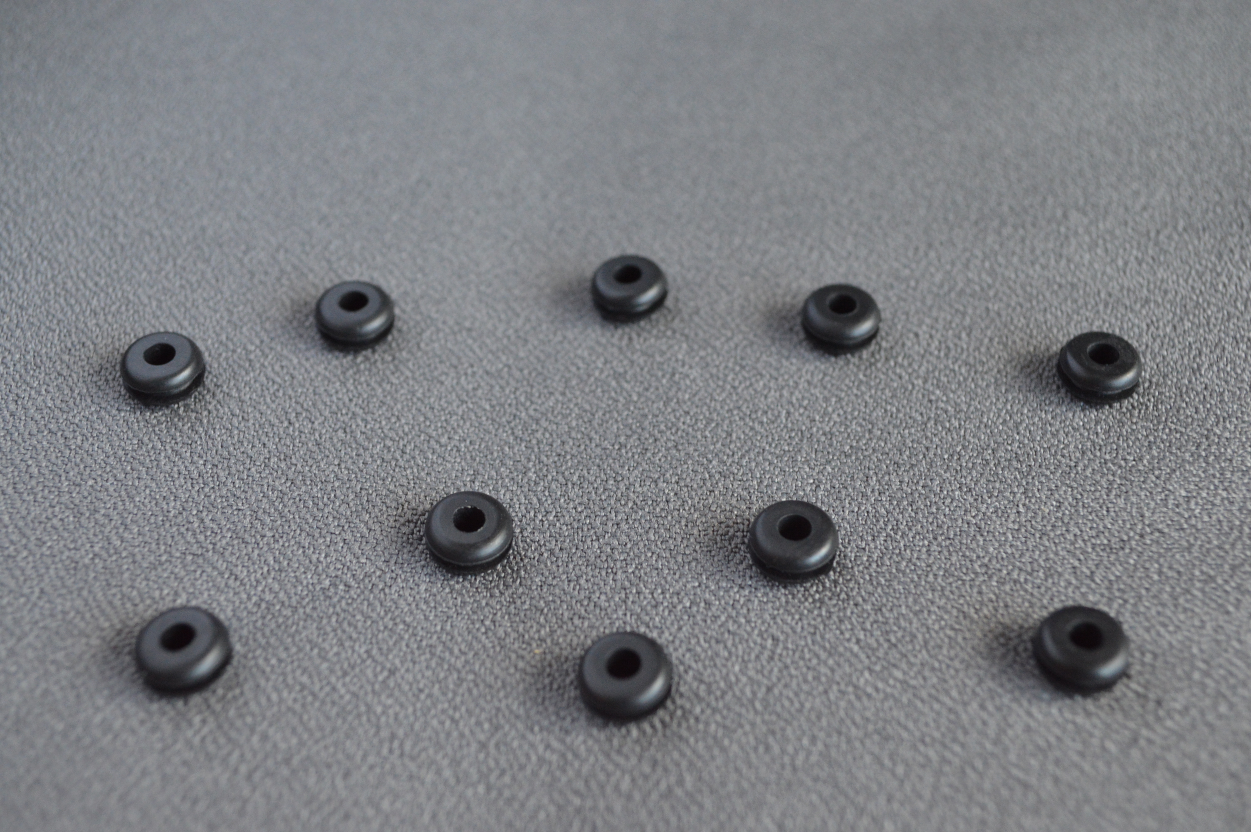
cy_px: 416
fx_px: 1667
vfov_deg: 28.0
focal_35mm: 48
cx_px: 626
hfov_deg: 41.1
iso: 1600
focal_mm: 32
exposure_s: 1/100
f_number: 5.6
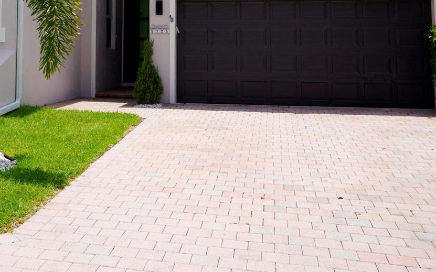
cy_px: -4
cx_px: 81
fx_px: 630
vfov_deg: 23.3
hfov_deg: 36.8
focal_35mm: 53
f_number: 10
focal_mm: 27
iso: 100
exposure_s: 1/200
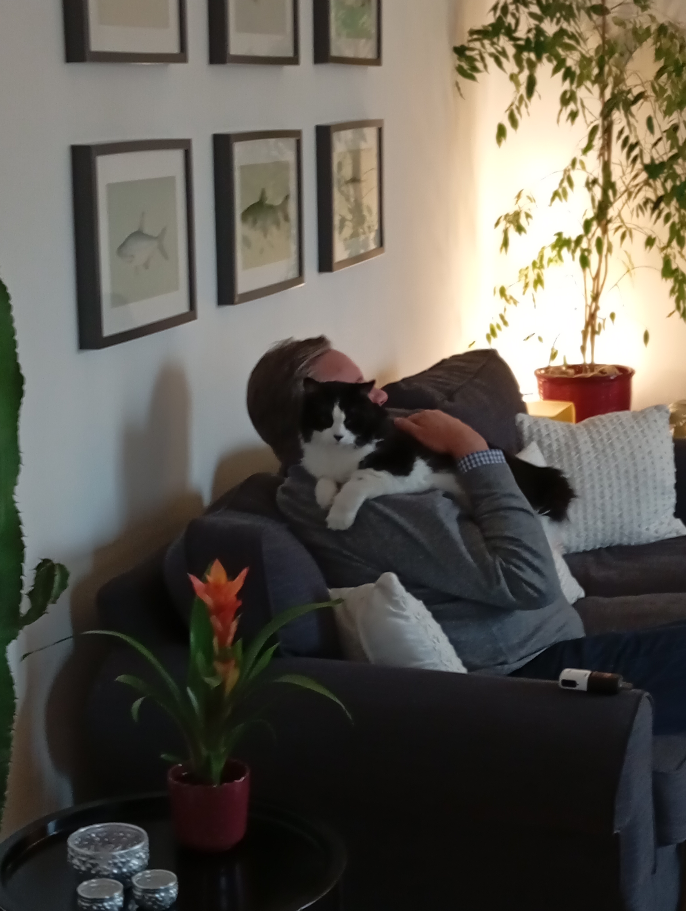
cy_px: 456
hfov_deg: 21.4
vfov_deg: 28.1
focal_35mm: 69
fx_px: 1819
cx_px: 343
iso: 816
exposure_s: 1/33.3
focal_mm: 4.22
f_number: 1.8
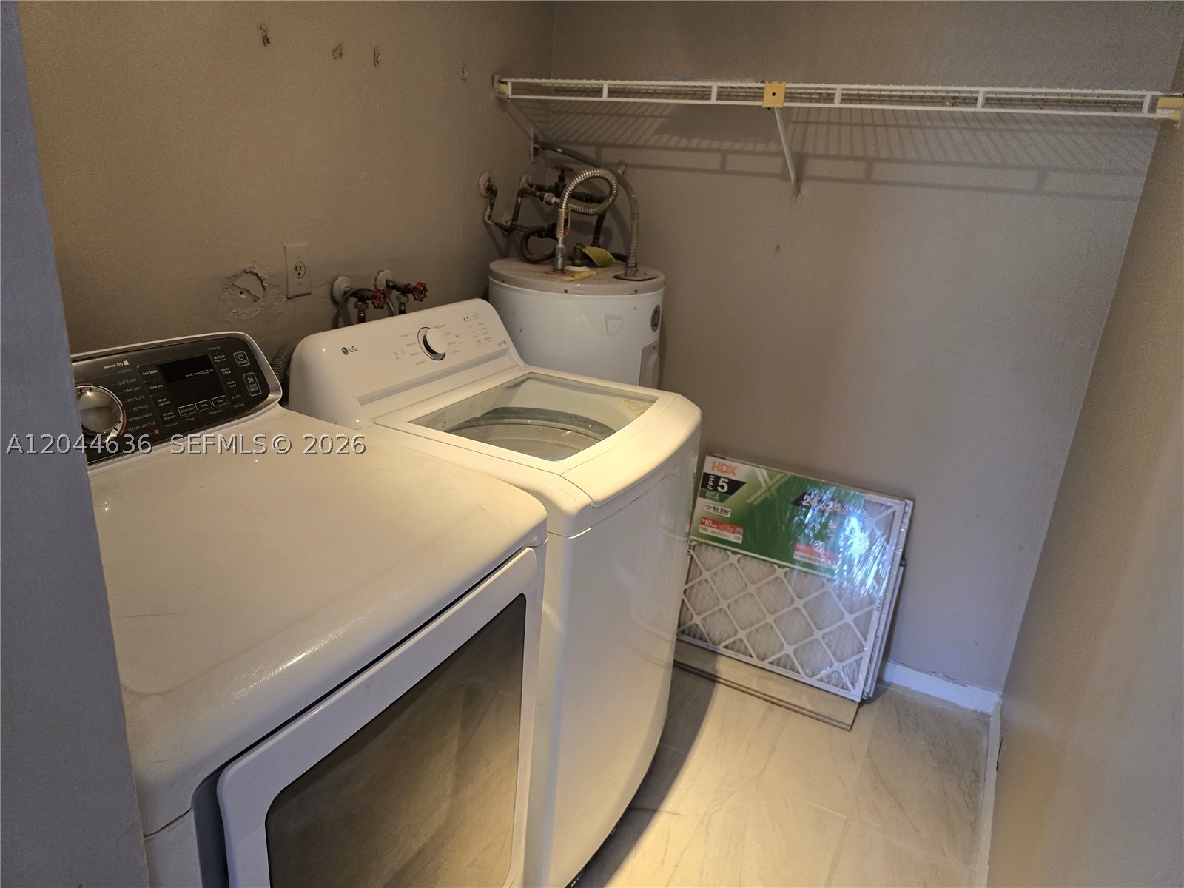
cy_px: 444
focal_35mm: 23
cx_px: 592
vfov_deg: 58.9
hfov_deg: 73.9
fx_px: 787
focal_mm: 6.3
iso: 500
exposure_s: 1/120
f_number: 1.7
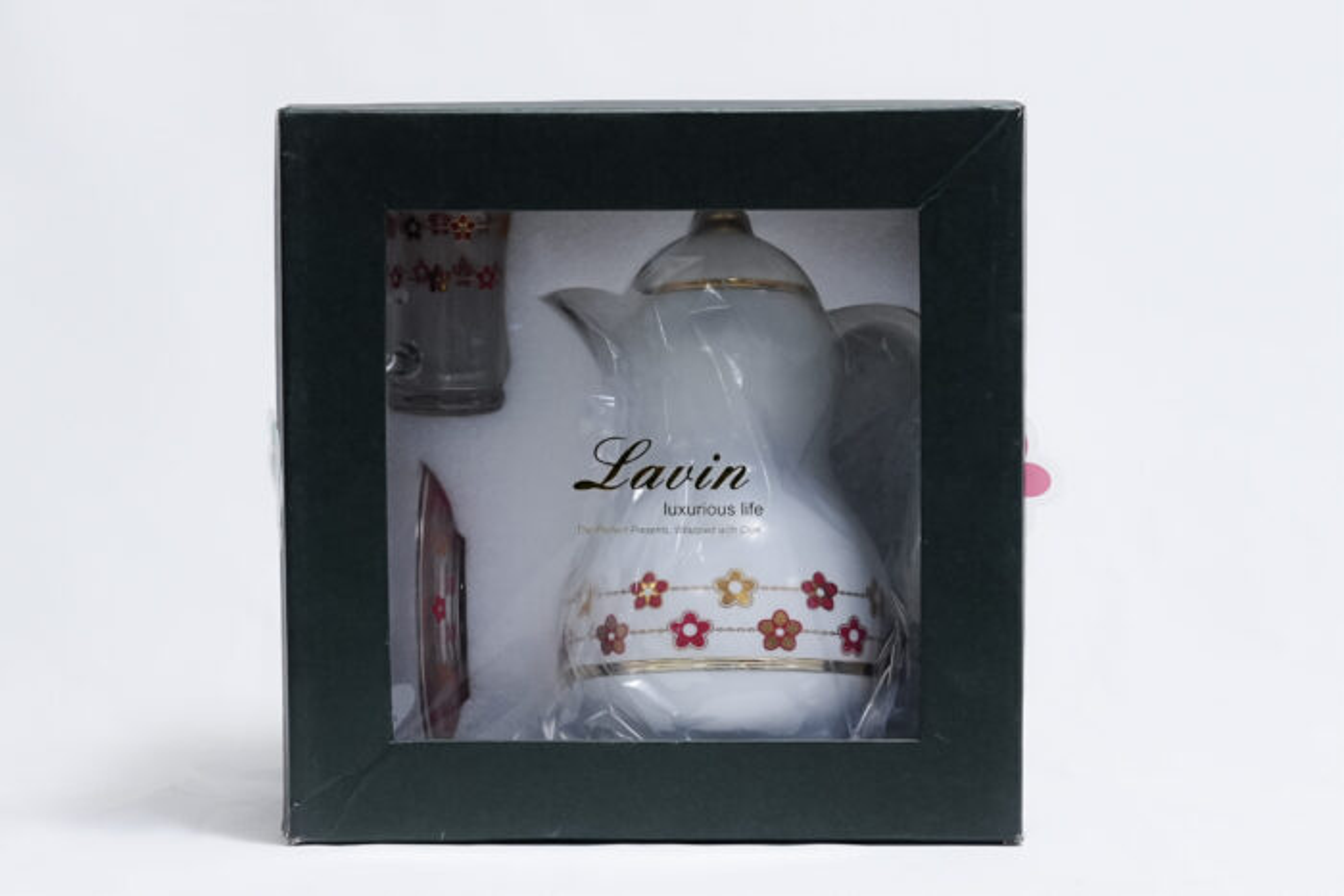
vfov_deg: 14.3
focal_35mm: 96
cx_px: 672
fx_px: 3585
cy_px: 448
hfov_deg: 21.2
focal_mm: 64
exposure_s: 1/125
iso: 3200
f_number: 10
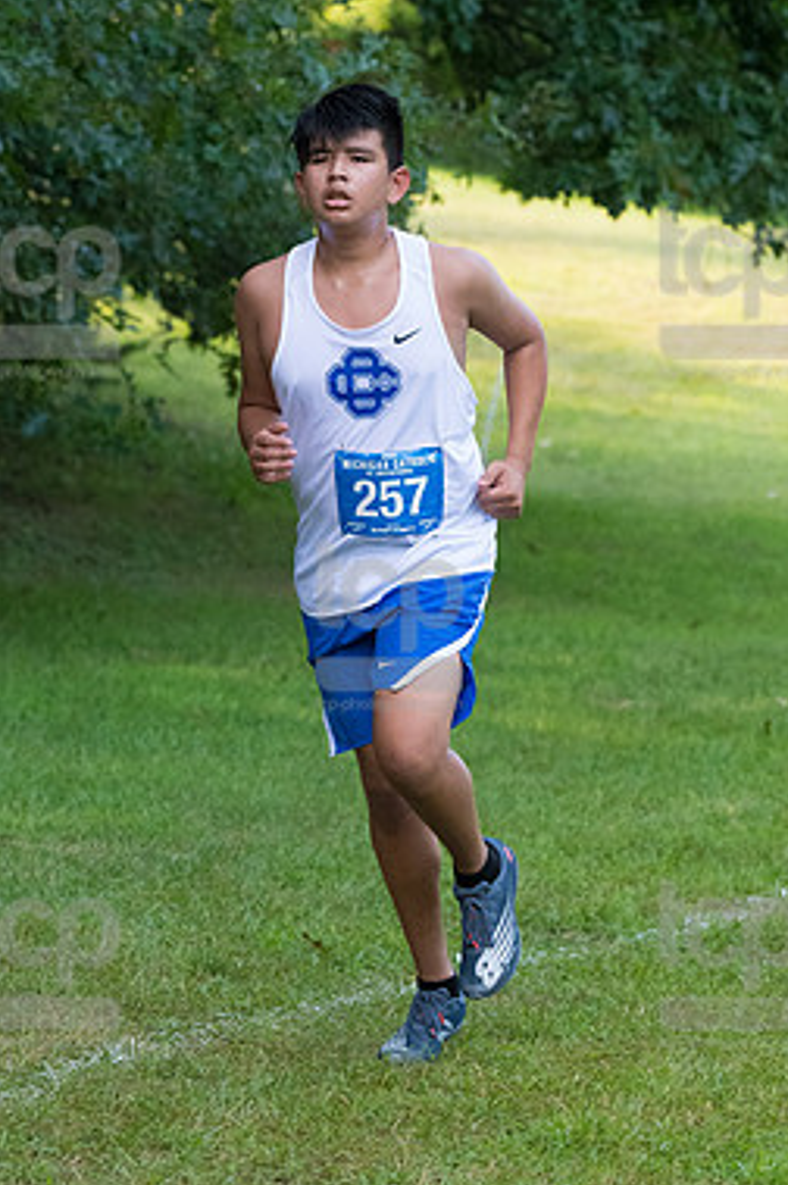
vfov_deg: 9.5
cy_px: 625
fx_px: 7137
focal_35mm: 217
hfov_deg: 6.3
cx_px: 389
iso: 3200
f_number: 5
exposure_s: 1/1600
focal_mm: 122
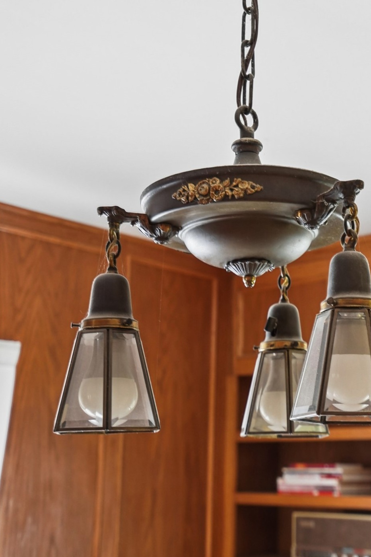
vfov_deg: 36.0
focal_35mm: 54
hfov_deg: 24.7
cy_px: 135
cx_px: 284
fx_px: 835
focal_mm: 35
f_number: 4.5
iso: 1600
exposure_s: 1/100
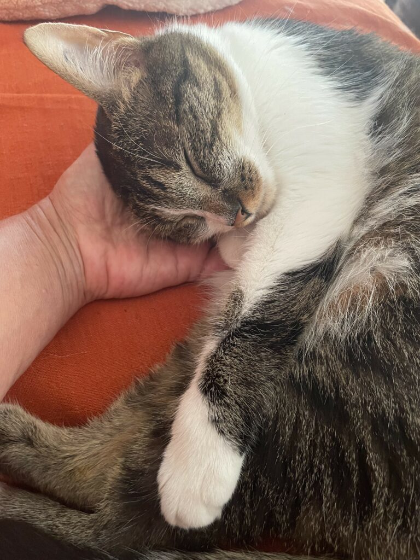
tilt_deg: -53.7
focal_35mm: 26
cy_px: 280
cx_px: 210
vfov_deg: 67.3
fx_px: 421
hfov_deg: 53.1
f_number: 1.6
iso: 500
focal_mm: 4.2
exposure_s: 1/46
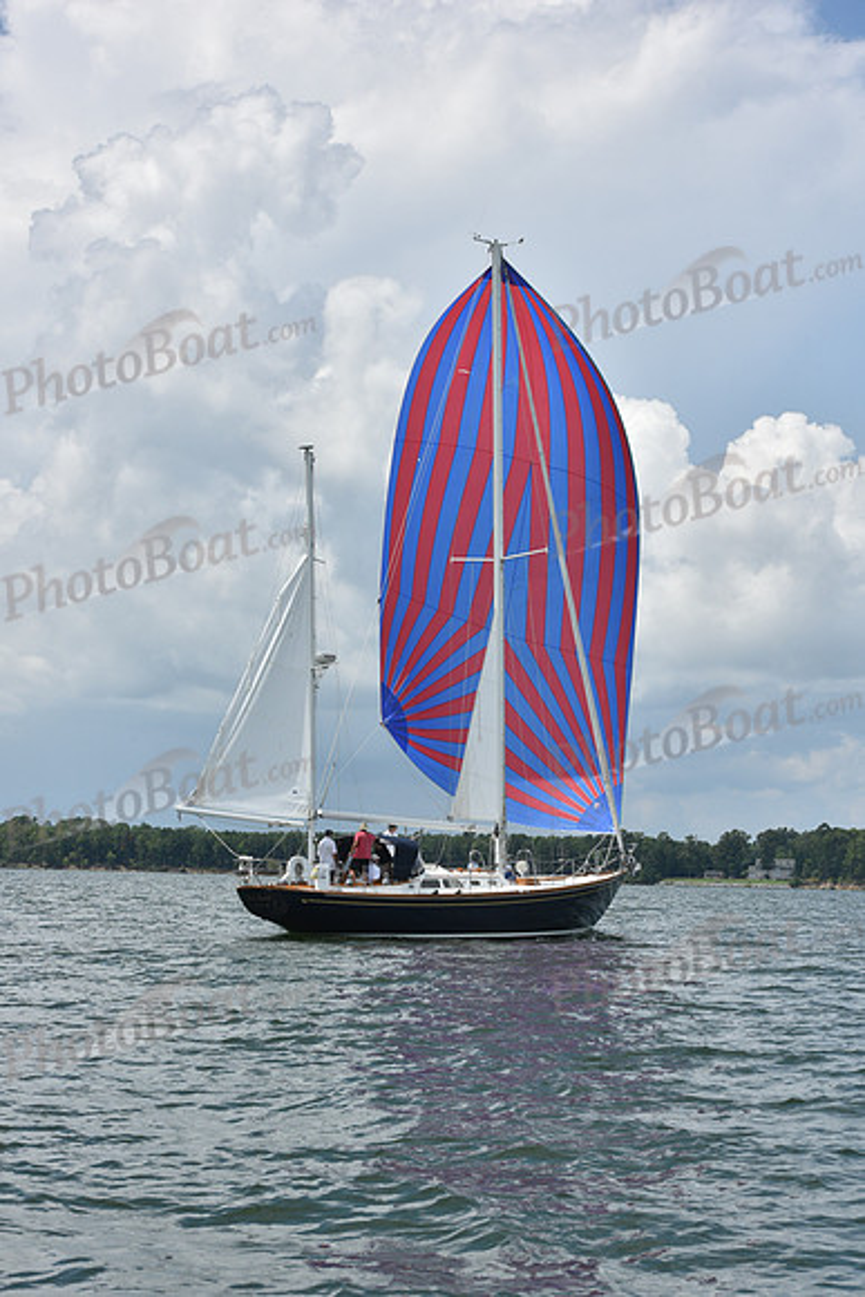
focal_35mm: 70
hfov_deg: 19.5
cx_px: 432
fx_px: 2521
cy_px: 648
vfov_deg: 28.8
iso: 320
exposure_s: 1/640
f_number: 13
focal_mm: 70
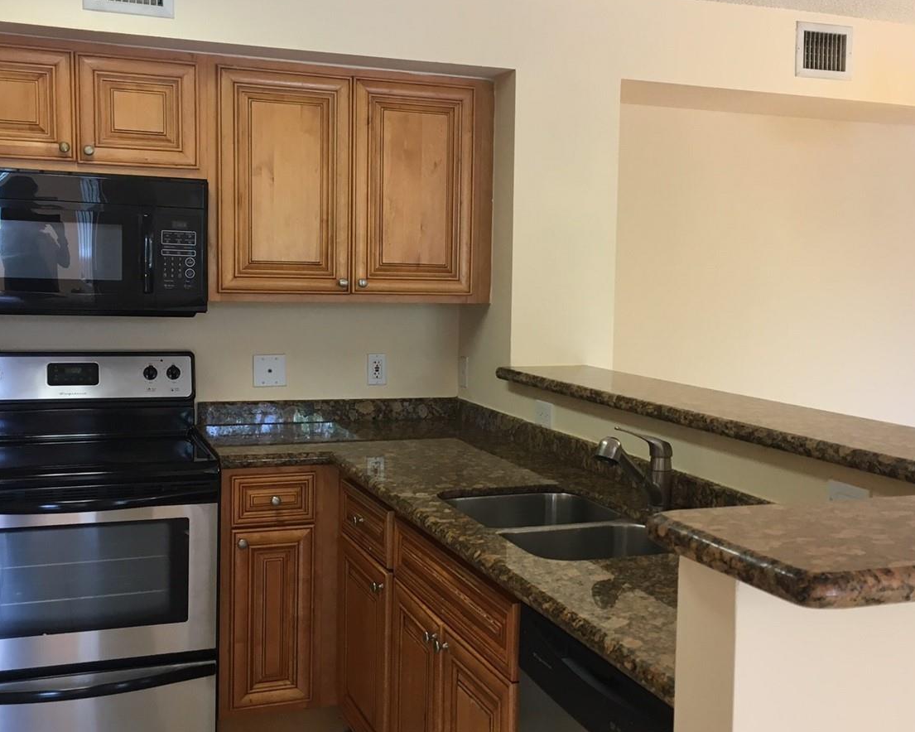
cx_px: 489
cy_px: 369
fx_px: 1110
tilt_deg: -6.7
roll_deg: -2.1
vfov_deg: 36.5
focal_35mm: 41
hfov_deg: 44.8
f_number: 2.2
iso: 50
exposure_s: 1/30
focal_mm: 4.15
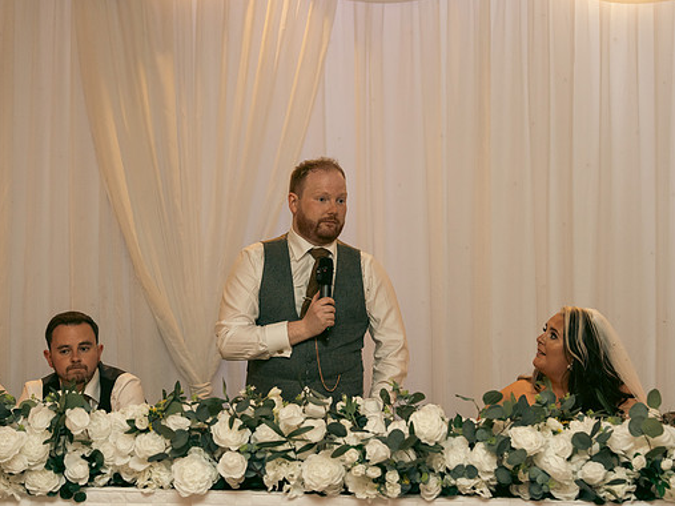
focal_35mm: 77
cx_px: 367
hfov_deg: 25.3
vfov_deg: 19.1
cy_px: 256
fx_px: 1501
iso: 2500
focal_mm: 70
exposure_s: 1/160
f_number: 3.5
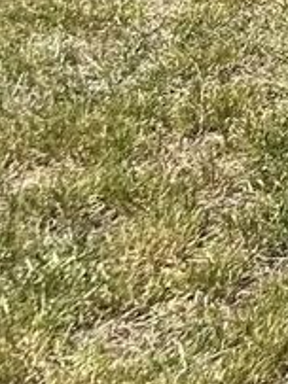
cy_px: -470
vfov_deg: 10.1
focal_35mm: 175
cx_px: 966
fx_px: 1943
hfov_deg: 7.2
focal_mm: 5.7
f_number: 1.5
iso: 50
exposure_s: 1/2045
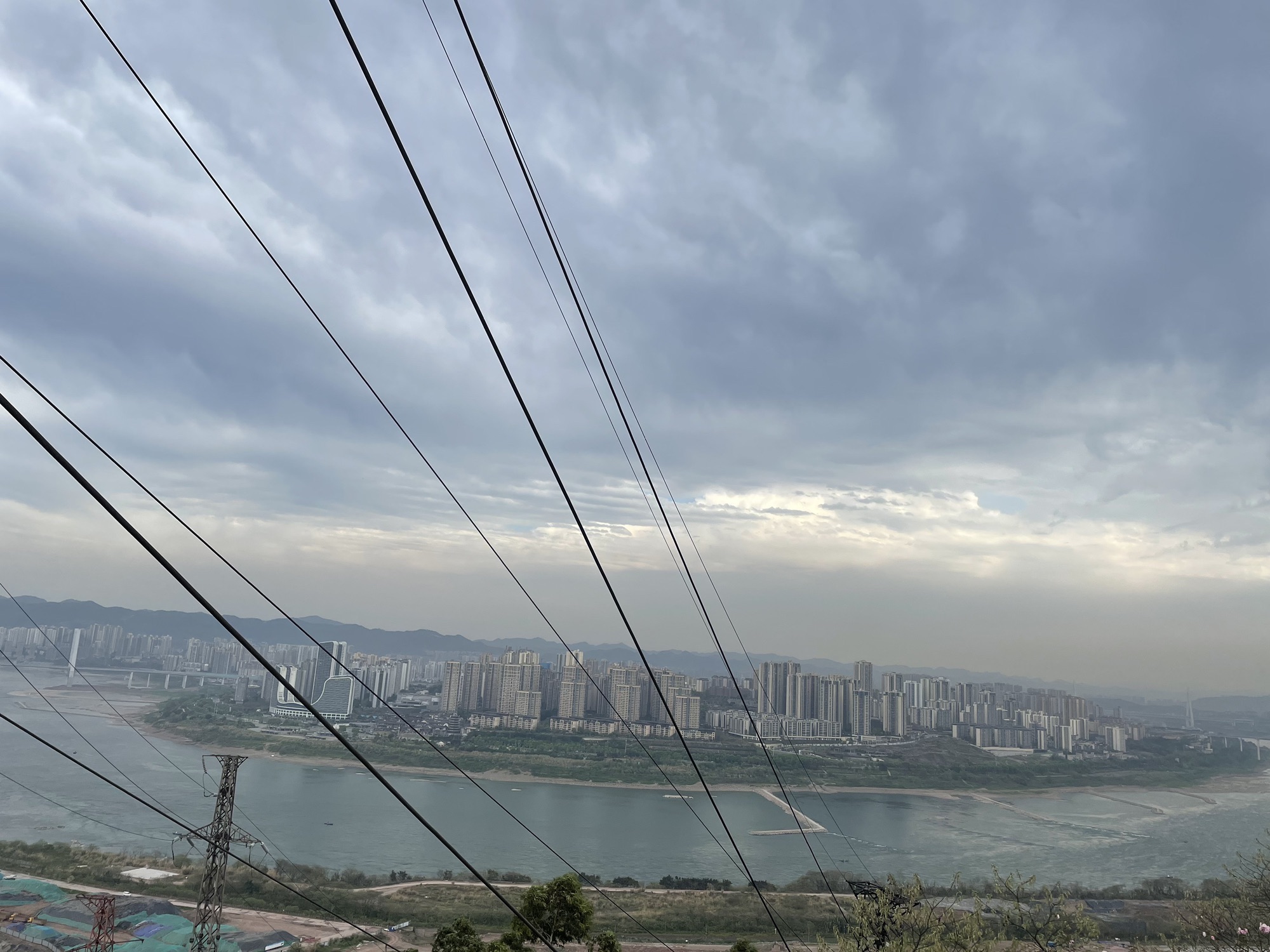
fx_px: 954
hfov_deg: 67.3
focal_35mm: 26
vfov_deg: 53.1
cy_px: 476
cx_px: 635
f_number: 1.6
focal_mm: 4.2
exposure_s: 1/2053
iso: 32
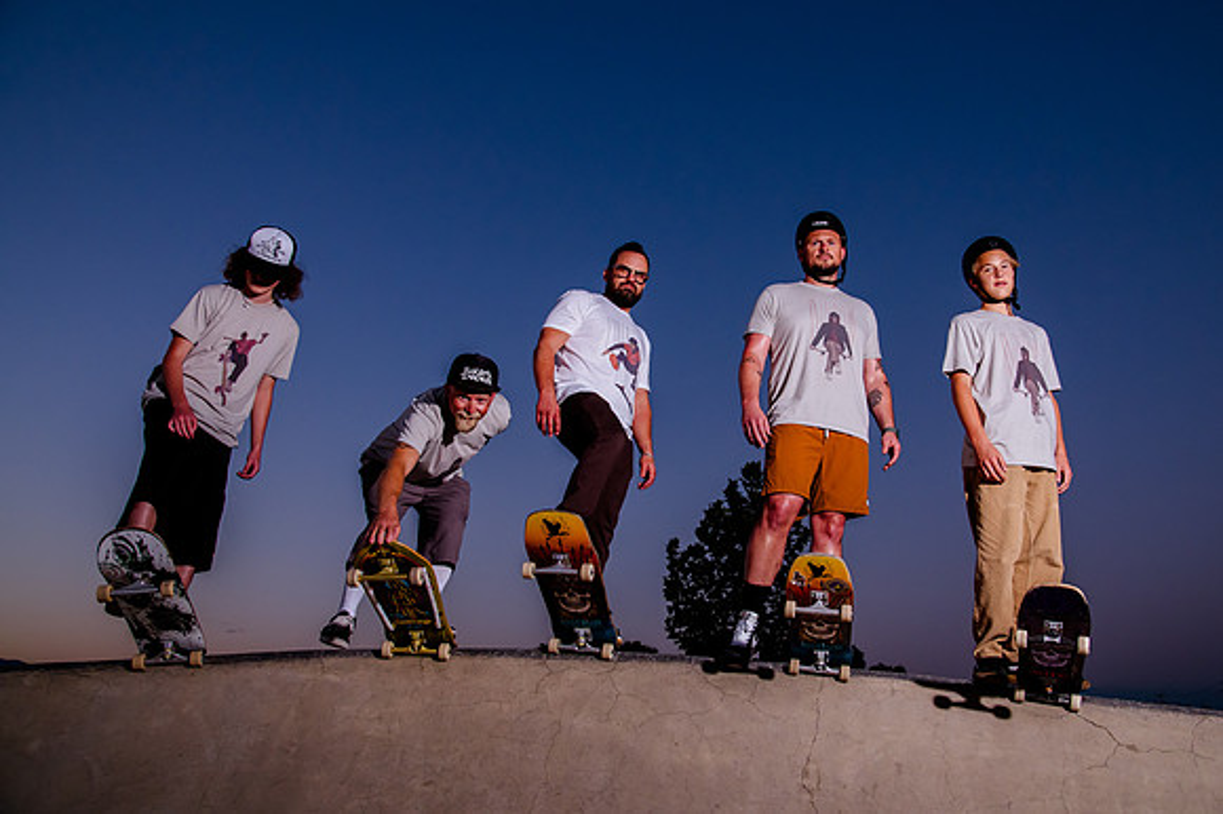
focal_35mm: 30
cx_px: 681
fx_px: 1021
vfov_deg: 43.5
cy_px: 400
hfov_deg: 61.7
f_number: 5.6
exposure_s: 1/400
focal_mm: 27
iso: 2000
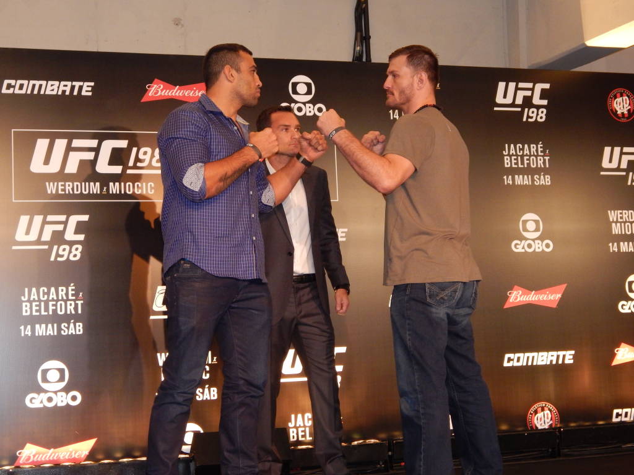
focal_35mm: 61
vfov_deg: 24.0
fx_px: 1117
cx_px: 317
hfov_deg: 31.7
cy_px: 238
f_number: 4
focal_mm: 10.9
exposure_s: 1/30
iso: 450
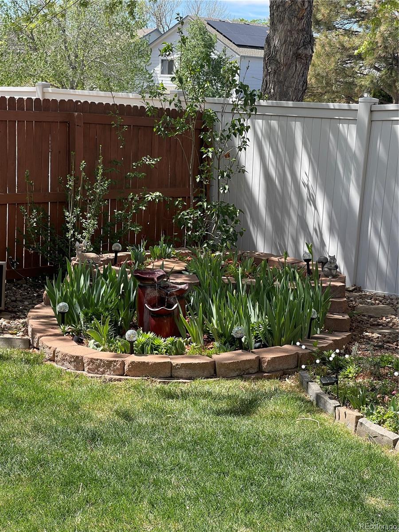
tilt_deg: -9.9
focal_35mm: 64
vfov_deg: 30.3
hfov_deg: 22.9
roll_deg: -2.8
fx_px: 984
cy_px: 266
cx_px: 200
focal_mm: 7.5
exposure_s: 1/395
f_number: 2.2
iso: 20
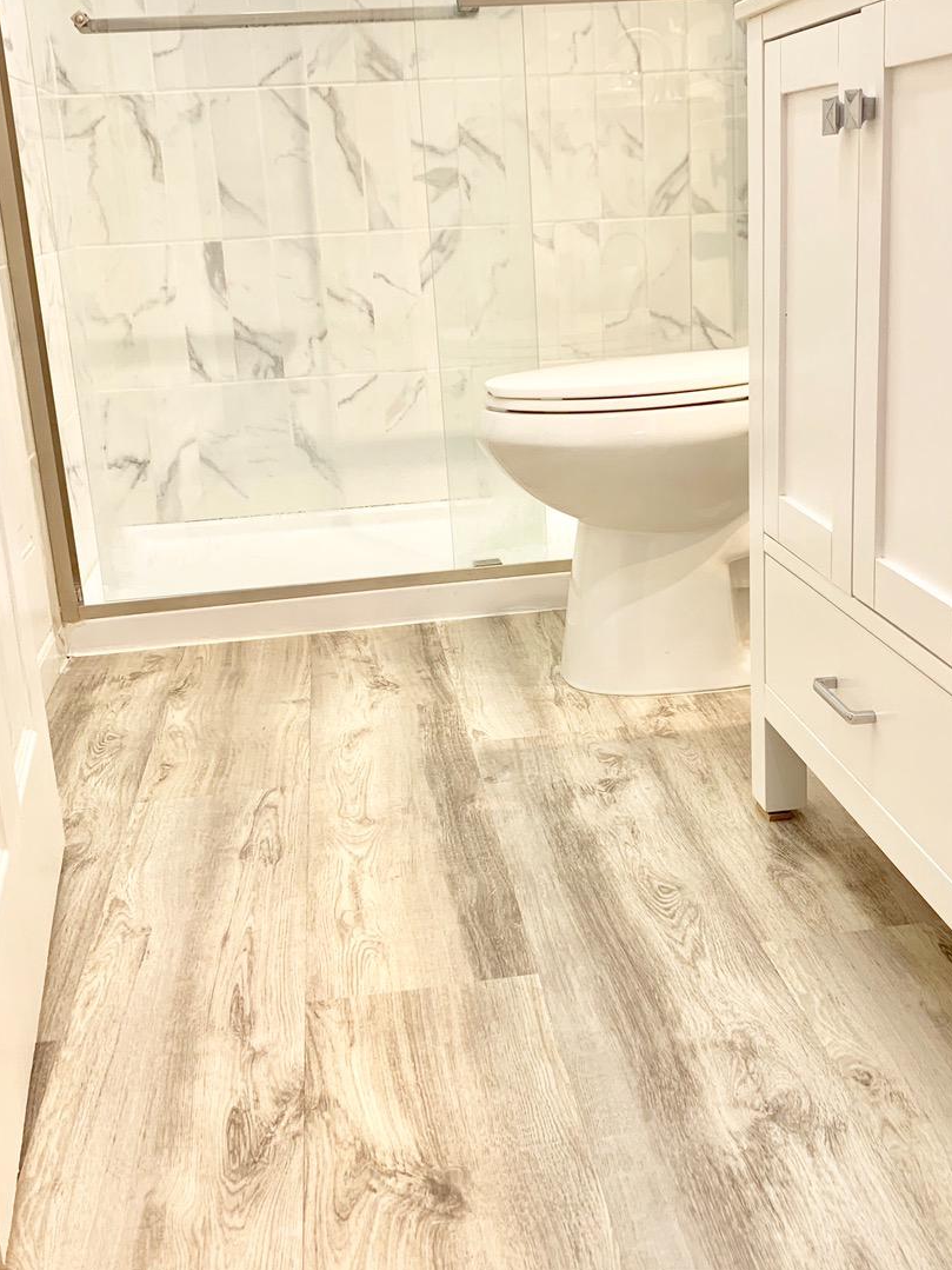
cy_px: 580
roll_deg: +3.5
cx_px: 523
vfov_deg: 50.1
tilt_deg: -15.2
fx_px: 1357
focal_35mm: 37
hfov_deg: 38.6
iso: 50
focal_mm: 4.25
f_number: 1.8
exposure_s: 1/120
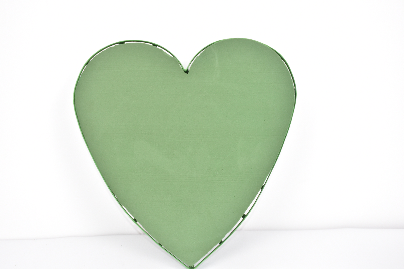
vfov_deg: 26.5
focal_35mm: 51
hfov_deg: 38.9
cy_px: 134
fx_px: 572
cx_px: 202
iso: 1000
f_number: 7.1
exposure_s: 1/80
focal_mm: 34
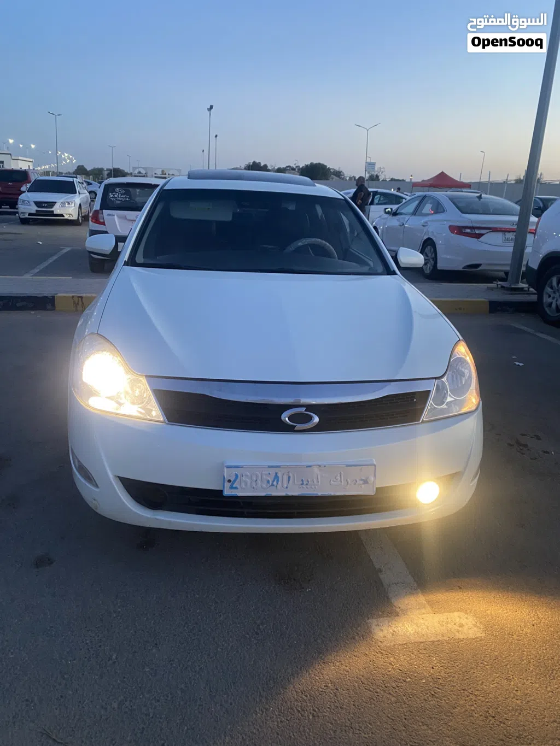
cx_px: 280
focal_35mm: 26
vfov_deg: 67.3
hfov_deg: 53.1
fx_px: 561
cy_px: 373
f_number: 1.8
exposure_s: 1/50
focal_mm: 4.25
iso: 250
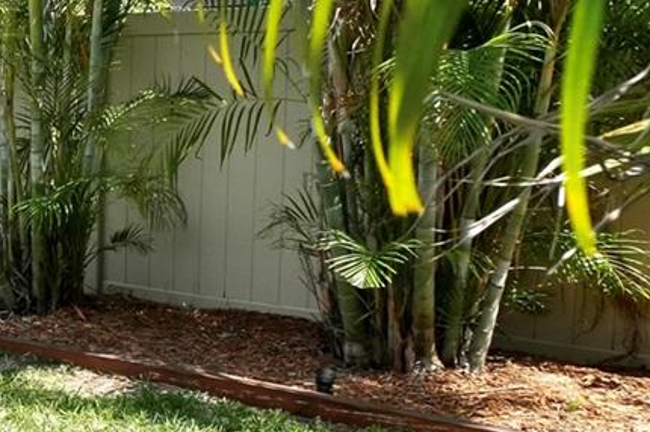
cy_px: 201
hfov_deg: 22.4
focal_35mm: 67
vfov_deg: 20.3
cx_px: -414
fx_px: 1209
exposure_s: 1/640
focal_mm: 12
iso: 800
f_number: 9
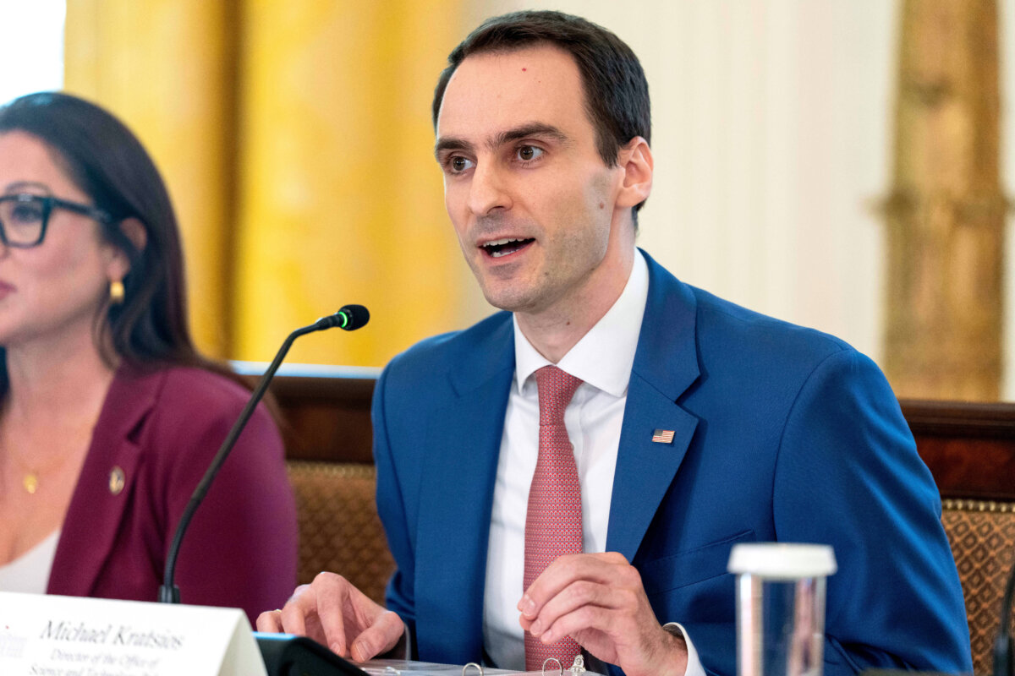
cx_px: 508
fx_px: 8458
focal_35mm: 300
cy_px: 338
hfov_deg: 6.9
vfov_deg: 4.6
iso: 2000
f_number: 2.8
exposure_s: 1/320
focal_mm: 300
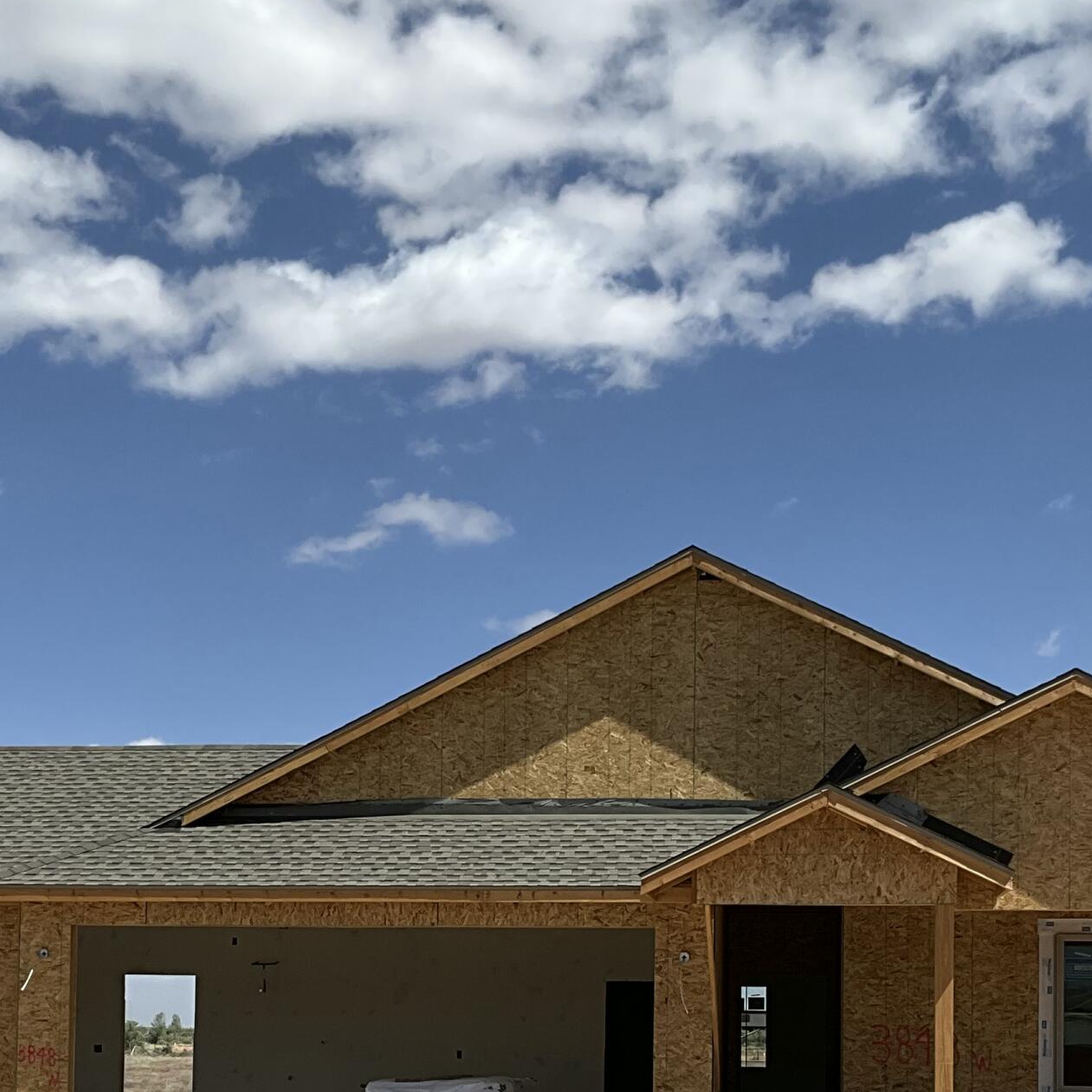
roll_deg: -1.2
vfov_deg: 27.3
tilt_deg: +2.5
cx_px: 454
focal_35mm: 61
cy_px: 952
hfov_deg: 28.1
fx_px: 2177
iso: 25
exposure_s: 1/3322
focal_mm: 3
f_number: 1.8
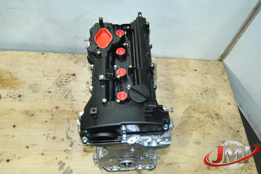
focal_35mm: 34
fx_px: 247
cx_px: 133
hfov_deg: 55.8
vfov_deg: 38.9
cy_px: 85
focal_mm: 22
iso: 800
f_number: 5
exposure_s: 1/200
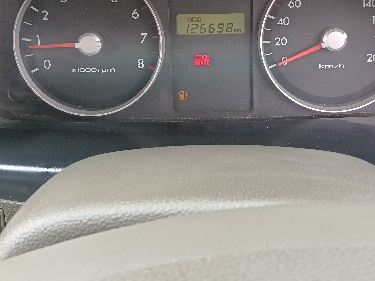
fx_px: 498
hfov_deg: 41.2
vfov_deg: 30.7
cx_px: 205
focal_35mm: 46
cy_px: 53
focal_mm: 3.98
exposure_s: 1/50
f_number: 1.8
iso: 250
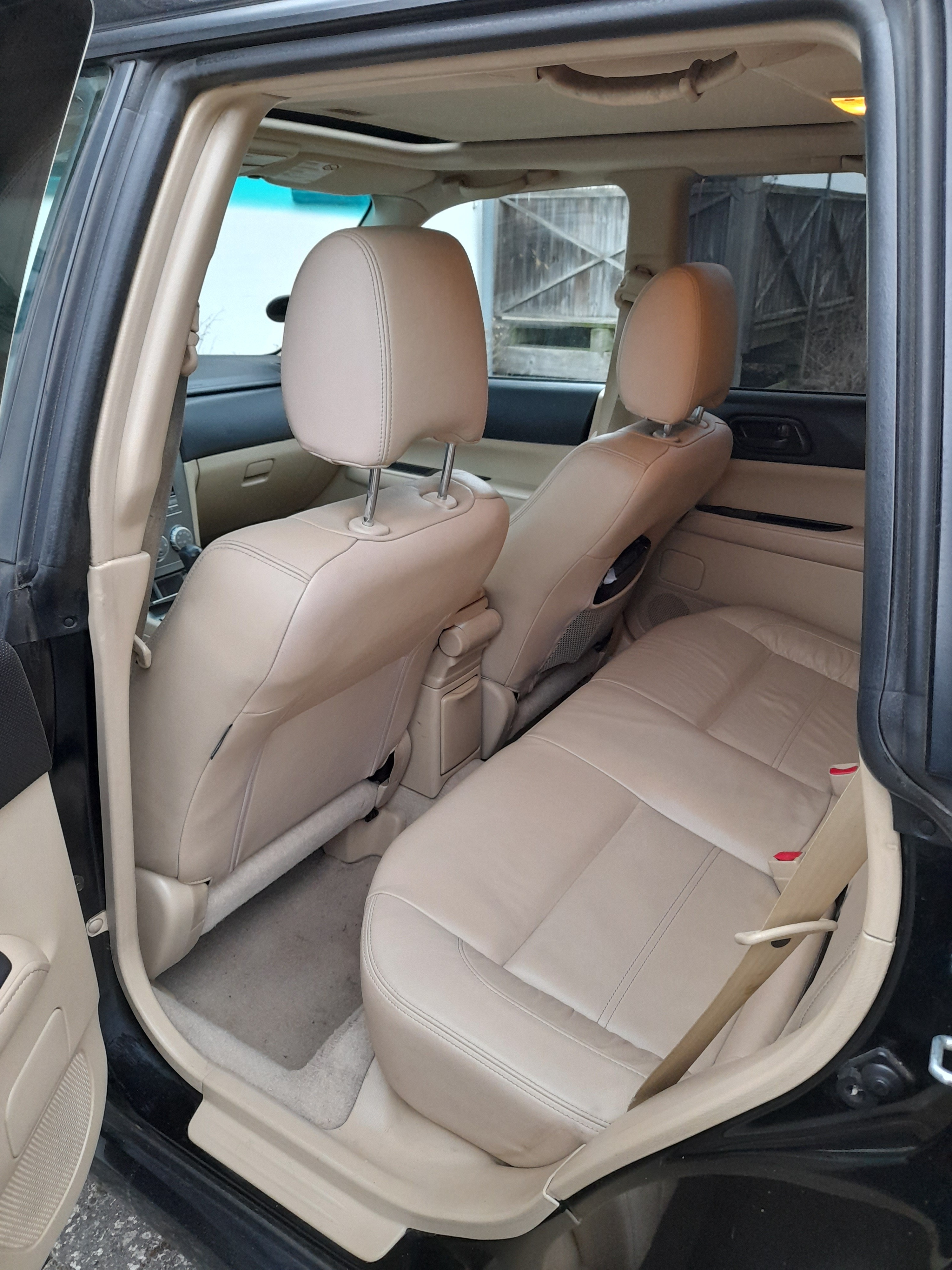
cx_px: 476
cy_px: 635
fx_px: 917
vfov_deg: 69.4
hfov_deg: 54.9
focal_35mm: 25
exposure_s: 1/50
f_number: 2
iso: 320
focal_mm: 4.6
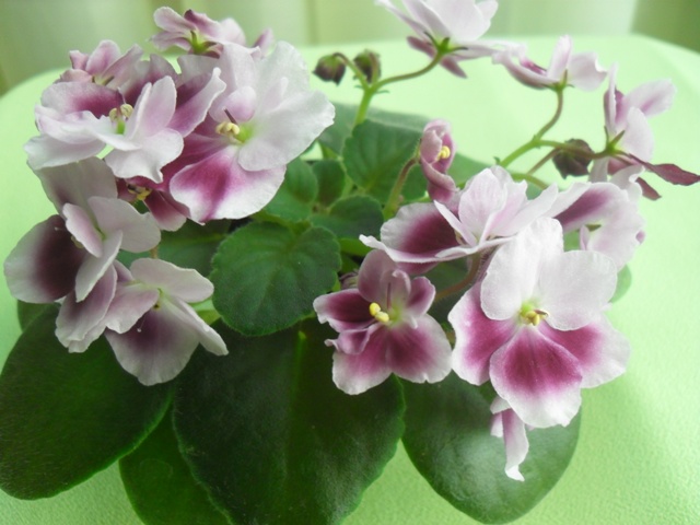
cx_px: 350
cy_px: 262
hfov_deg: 52.6
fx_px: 708
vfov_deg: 40.7
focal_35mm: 35
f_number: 2.8
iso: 200
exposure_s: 1/30
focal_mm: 6.2
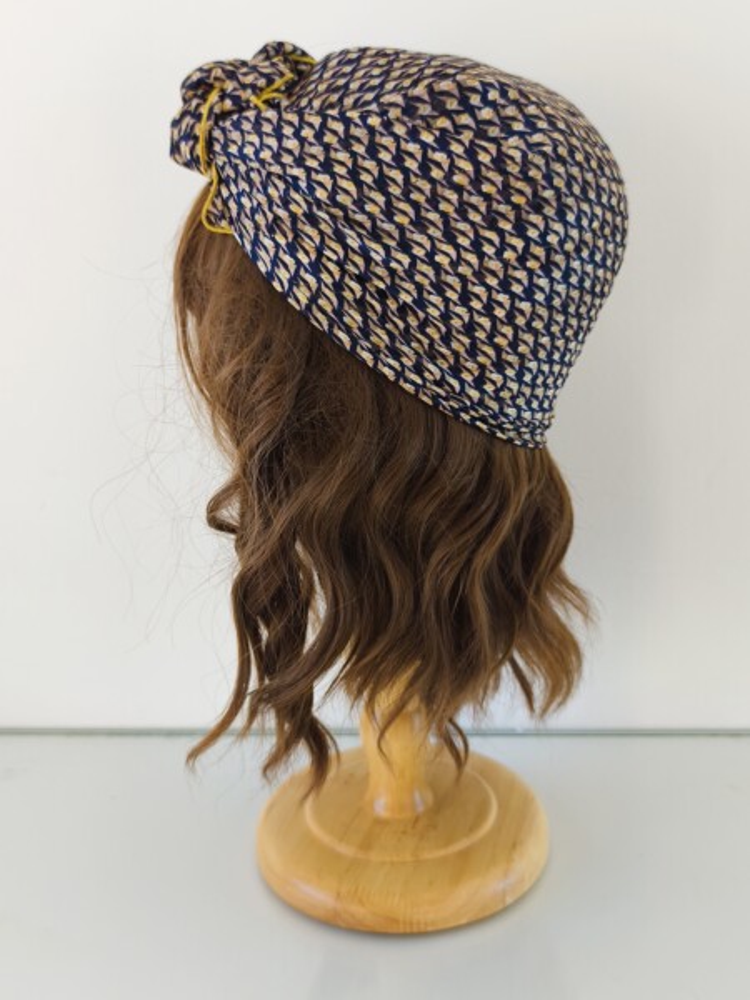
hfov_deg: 44.2
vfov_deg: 56.8
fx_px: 924
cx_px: 375
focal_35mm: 32
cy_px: 500
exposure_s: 1/40
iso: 50
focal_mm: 6.14
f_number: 1.65
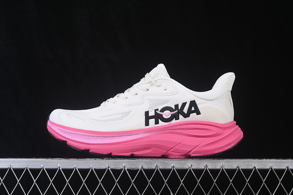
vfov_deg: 18.2
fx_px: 610
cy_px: 98
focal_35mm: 75
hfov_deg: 27.0
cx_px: 146
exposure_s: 1/80
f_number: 8
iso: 160
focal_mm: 50
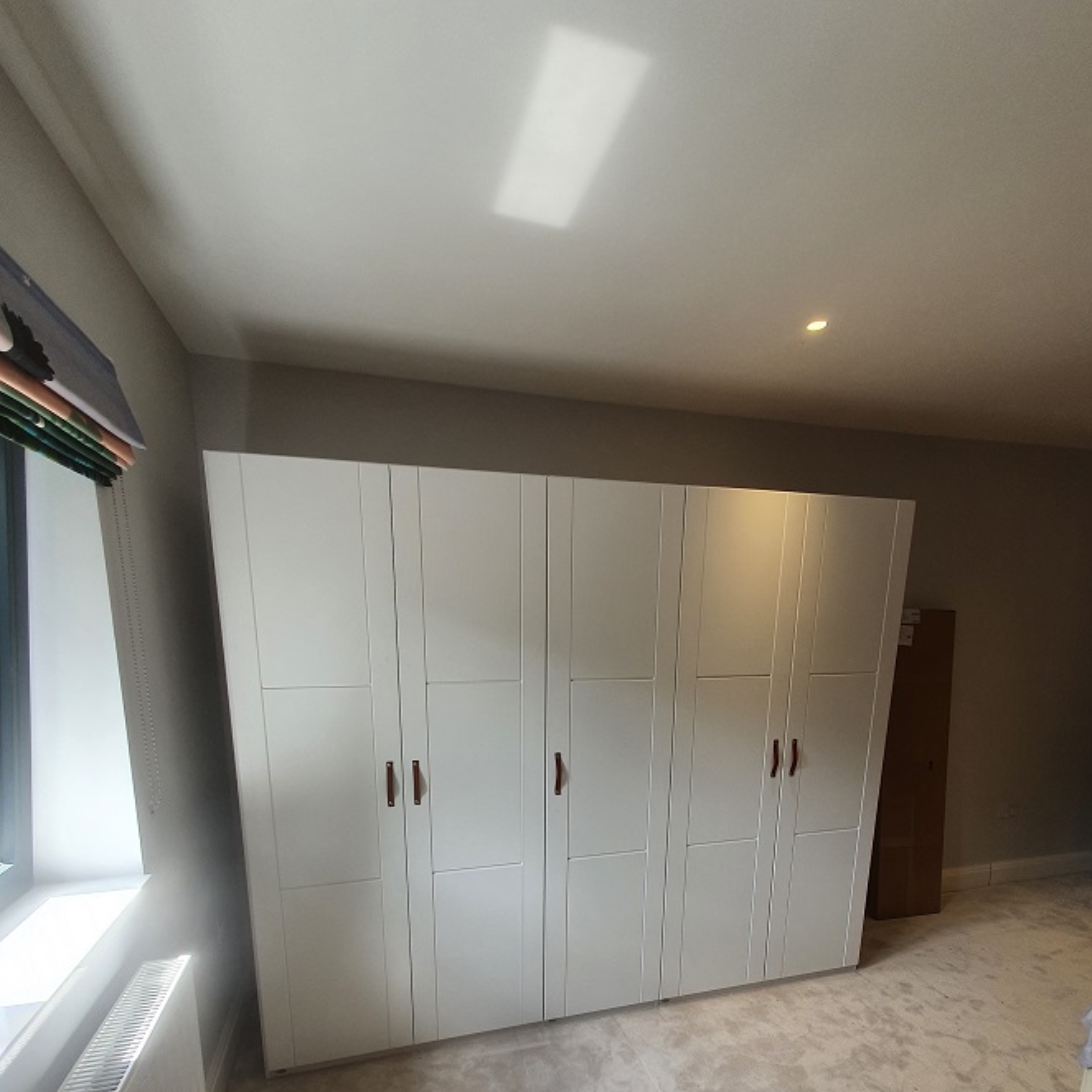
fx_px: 571
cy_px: 752
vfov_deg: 83.6
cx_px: 531
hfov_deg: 87.4
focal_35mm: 16
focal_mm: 1.8
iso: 50
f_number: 2.2
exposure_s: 1/100
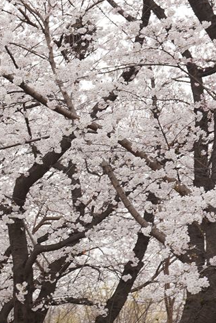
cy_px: 129
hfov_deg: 12.6
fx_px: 908
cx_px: -152
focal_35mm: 101
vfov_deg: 20.2
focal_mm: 24
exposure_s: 1/100
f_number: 7.1
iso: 100
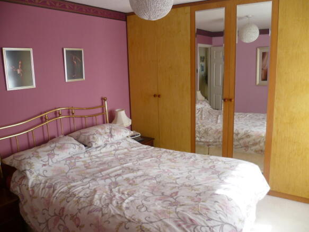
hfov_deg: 63.5
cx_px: 154
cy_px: 116
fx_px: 250
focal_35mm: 28
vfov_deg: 49.7
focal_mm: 5
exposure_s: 1/40
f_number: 2.8
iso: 80
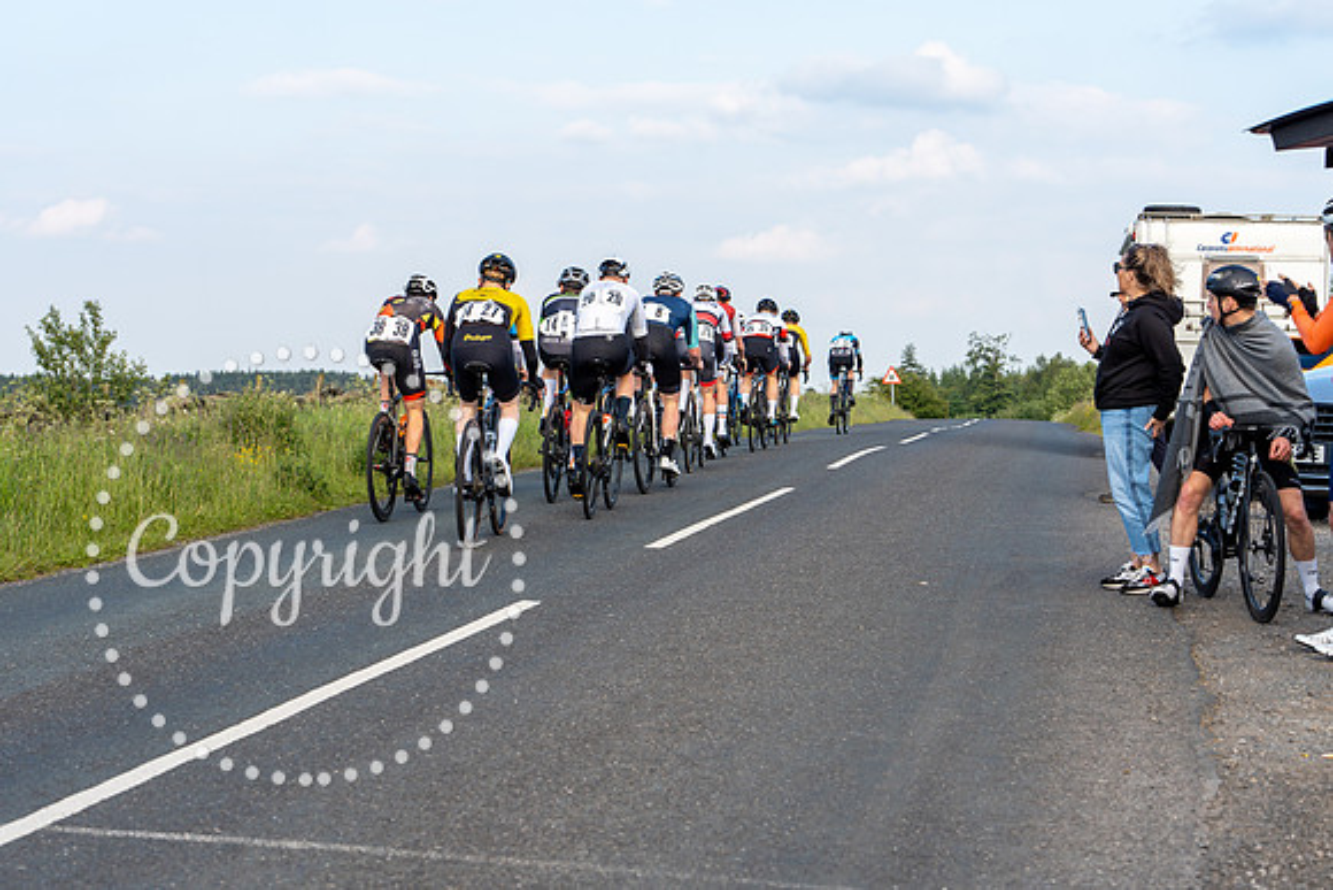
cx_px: 666
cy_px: 445
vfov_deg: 19.5
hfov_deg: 28.8
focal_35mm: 70
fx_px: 2592
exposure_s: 1/320
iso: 200
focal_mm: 70
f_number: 6.3
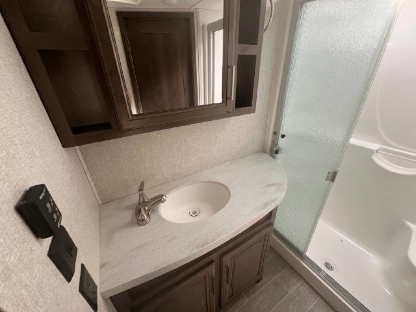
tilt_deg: -26.5
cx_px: 208
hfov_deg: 106.2
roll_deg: +1.9
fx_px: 156
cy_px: 156
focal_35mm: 13
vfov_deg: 89.9
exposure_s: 1/99
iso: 125
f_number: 1.8
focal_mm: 1.57
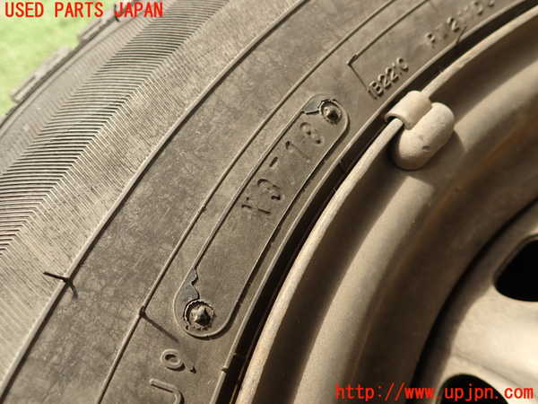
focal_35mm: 25
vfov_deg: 54.9
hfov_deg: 69.4
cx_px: 269
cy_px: 202
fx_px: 389
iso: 100
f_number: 2.8
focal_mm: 4.5
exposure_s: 1/250
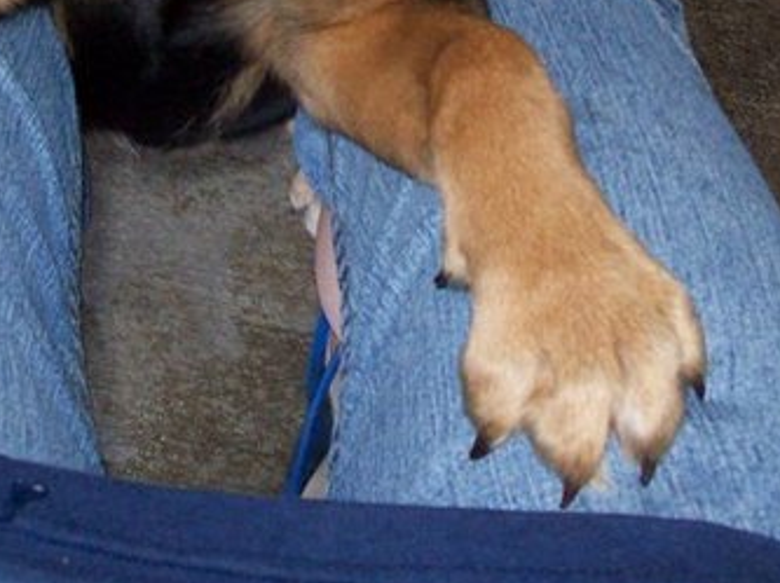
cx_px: 487
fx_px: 1868
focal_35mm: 83
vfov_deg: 17.4
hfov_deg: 23.5
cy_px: 41
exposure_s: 1/64
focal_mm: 6
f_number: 2.7
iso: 200
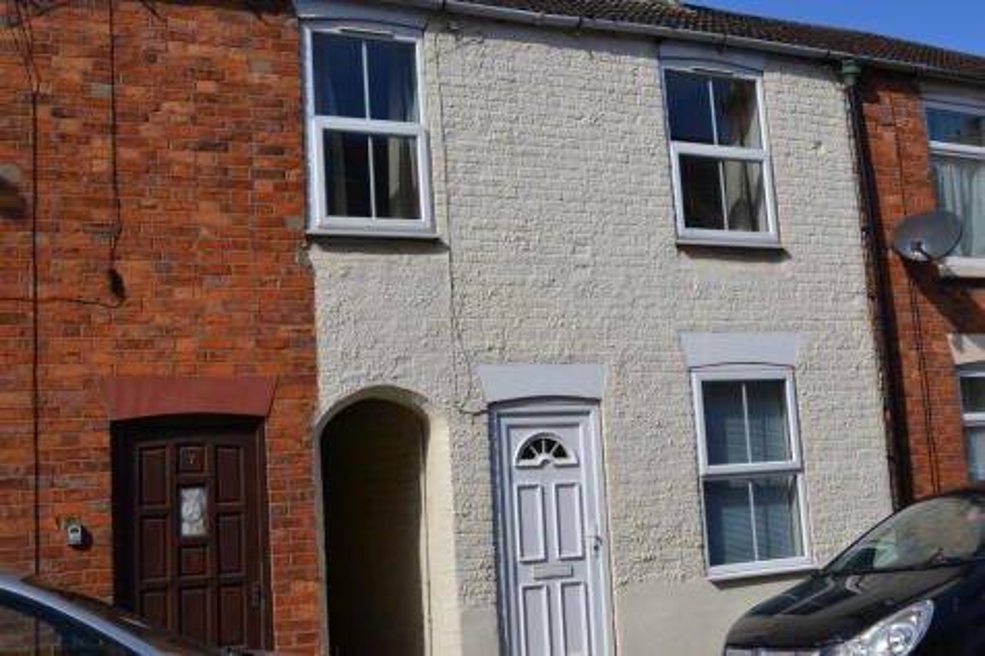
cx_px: 492
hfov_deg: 49.6
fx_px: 1067
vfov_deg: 34.2
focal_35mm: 39
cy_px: 328
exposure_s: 1/250
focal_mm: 26
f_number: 8
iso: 100
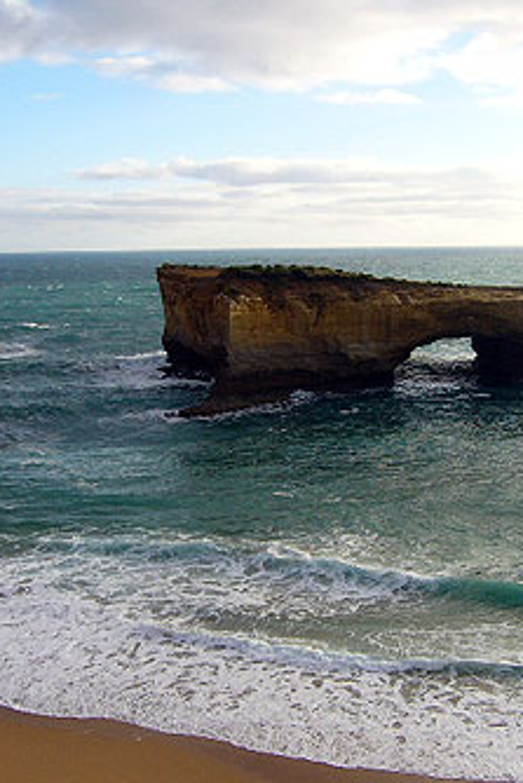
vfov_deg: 40.3
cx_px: 368
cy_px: 392
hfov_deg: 27.3
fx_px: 1067
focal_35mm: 49
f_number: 5.6
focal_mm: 5.8
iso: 64
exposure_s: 1/200
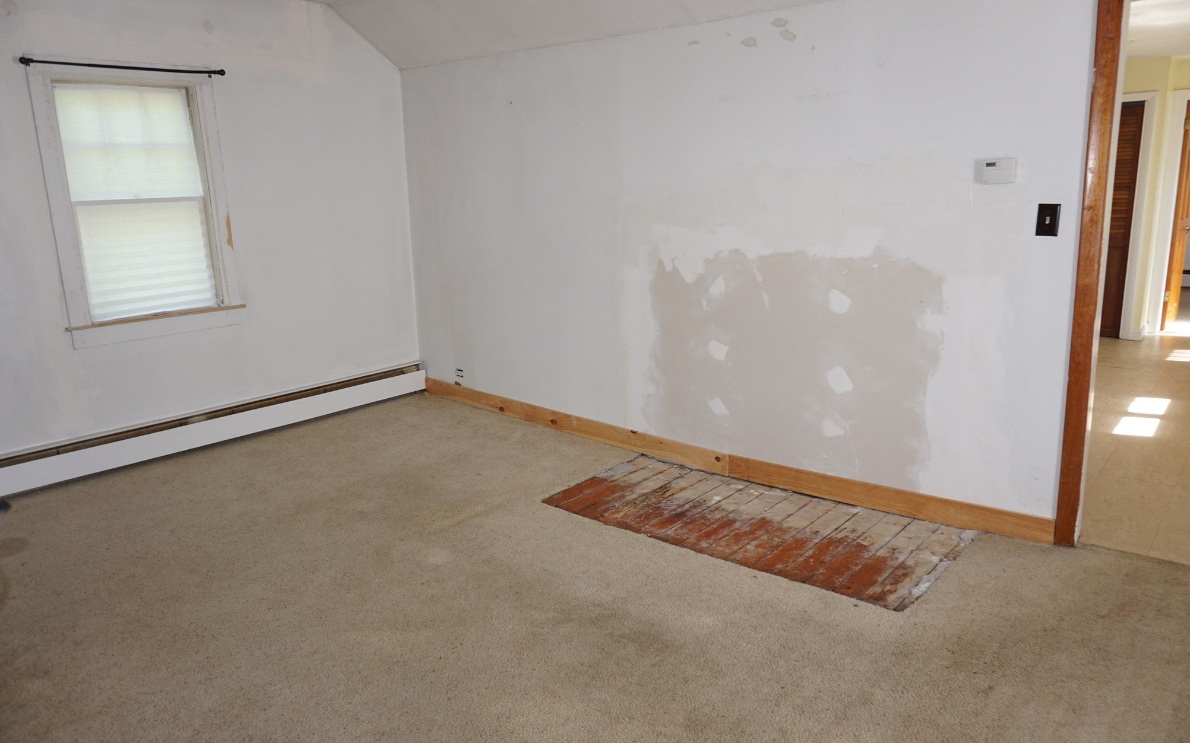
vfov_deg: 49.3
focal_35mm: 25
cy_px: 365
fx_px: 811
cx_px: 584
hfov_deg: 72.5
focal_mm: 16
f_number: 3.5
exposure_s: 1/60
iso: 320
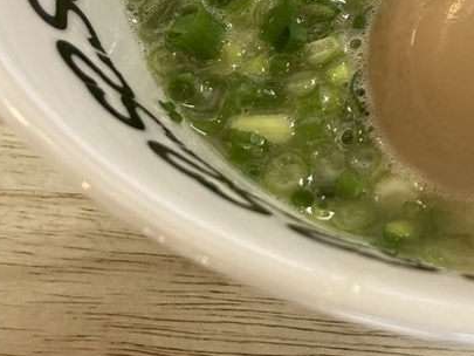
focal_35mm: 83
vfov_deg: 16.6
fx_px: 1137
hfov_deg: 21.7
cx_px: 578
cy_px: -134
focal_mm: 3.99
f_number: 1.8
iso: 80
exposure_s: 1/50
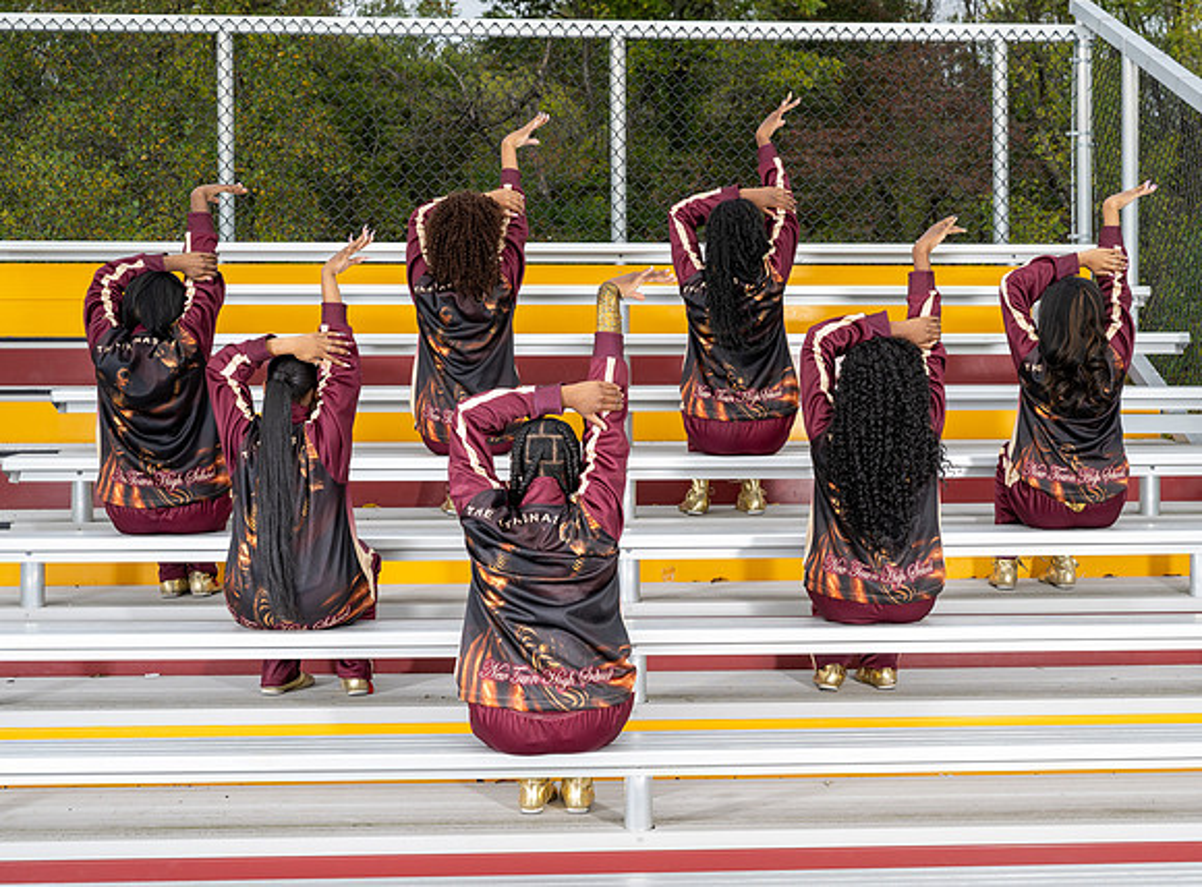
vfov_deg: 26.0
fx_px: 1916
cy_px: 339
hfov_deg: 34.7
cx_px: 739
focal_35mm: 55
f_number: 6.3
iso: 40
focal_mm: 40
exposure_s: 1/100
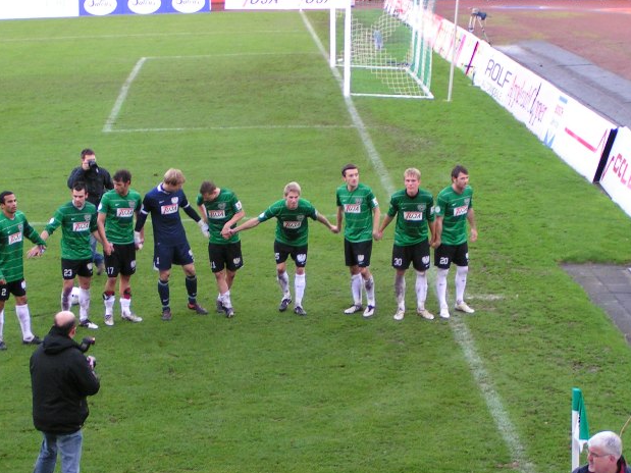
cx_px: 242
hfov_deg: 20.2
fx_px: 1768
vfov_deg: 15.2
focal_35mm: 97
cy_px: 271
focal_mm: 11.5
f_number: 3.2
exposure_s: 1/80
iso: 125
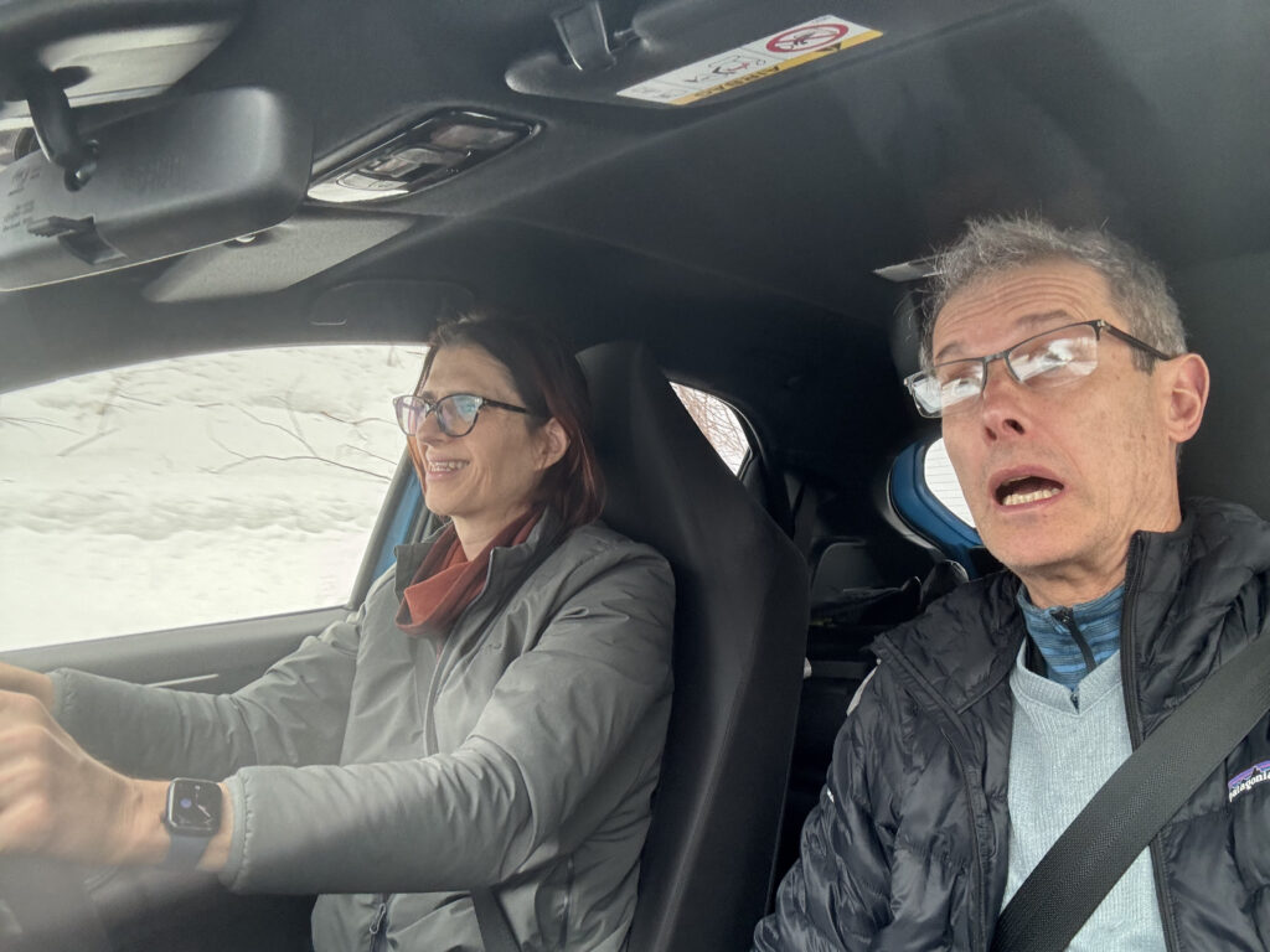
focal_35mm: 23
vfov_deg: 58.9
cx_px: 635
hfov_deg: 73.9
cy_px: 476
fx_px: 844
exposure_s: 1/122
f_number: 1.9
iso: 40
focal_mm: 2.69
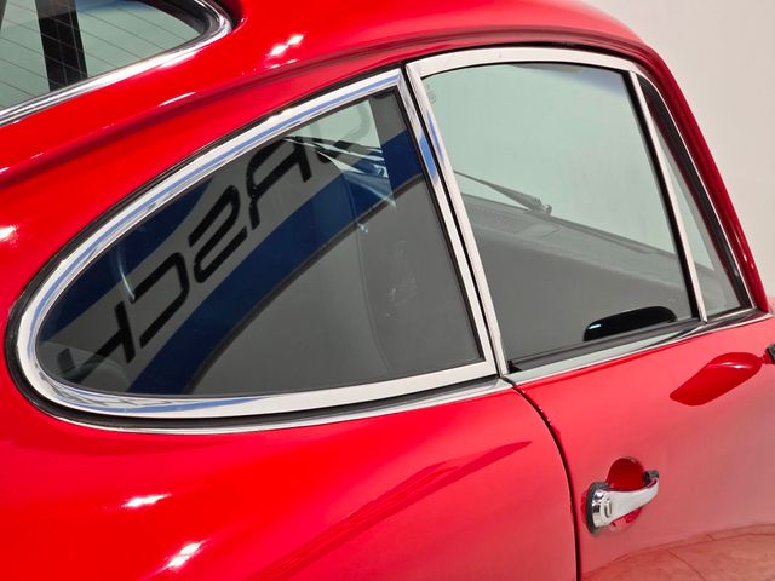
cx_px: 388
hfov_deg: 28.2
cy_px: 290
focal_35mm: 69
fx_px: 1545
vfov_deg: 21.3
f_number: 2.4
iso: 160
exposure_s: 1/120
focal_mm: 7.9
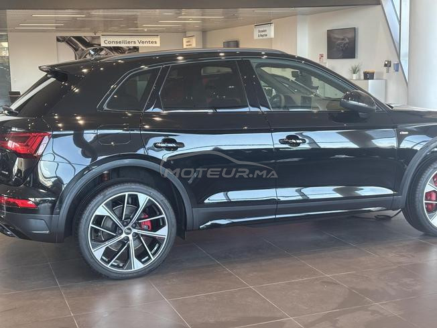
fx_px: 656
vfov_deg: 28.0
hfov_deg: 36.8
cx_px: 218
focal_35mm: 52
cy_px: 164
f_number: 1.6
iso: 80
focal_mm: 5.96
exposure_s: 1/50
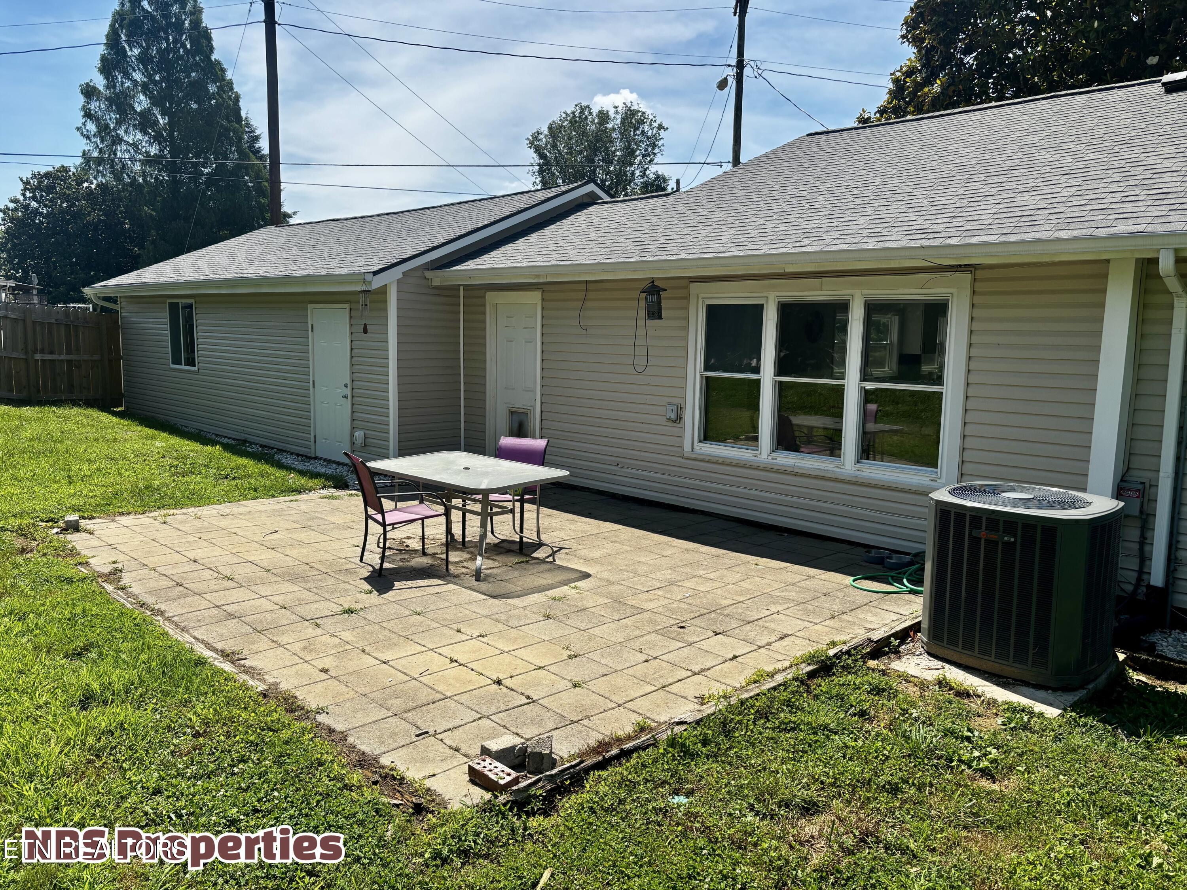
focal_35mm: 26
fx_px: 892
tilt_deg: -6.2
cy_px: 445
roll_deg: -2.3
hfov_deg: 67.3
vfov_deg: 53.1
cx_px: 594
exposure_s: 1/3205
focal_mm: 5.96
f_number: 1.6
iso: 50
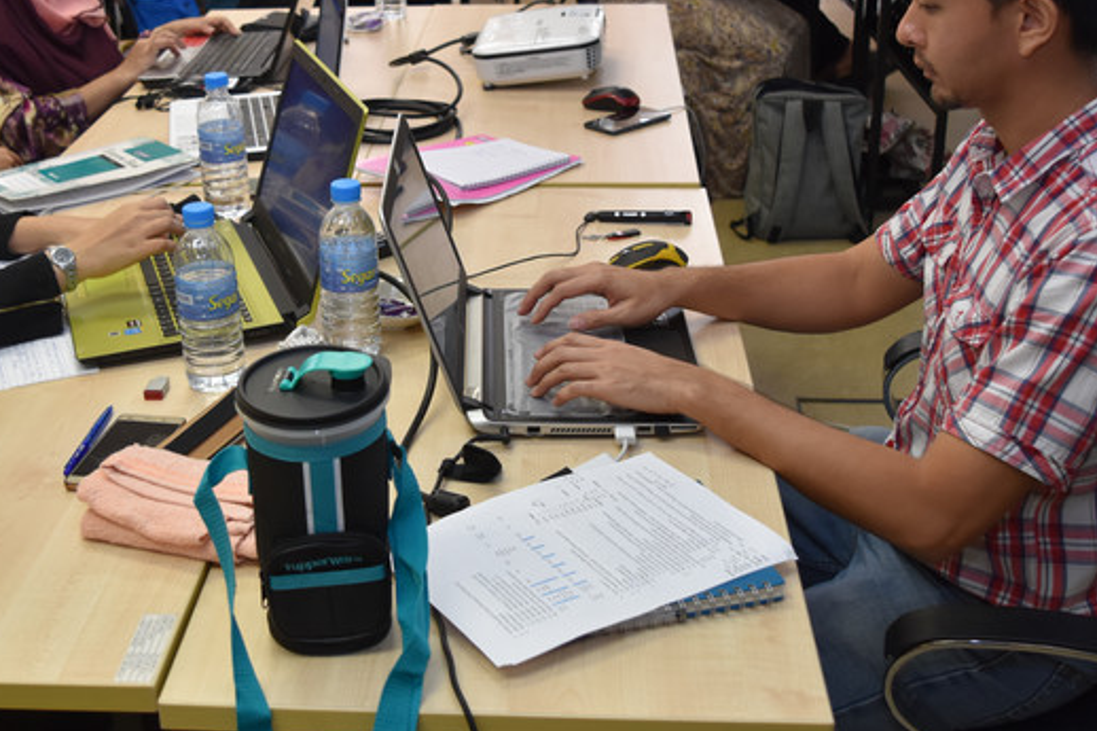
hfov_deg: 38.7
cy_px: 287
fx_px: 1554
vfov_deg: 26.4
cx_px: 426
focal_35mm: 51
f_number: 4
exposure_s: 1/200
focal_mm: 22
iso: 1000
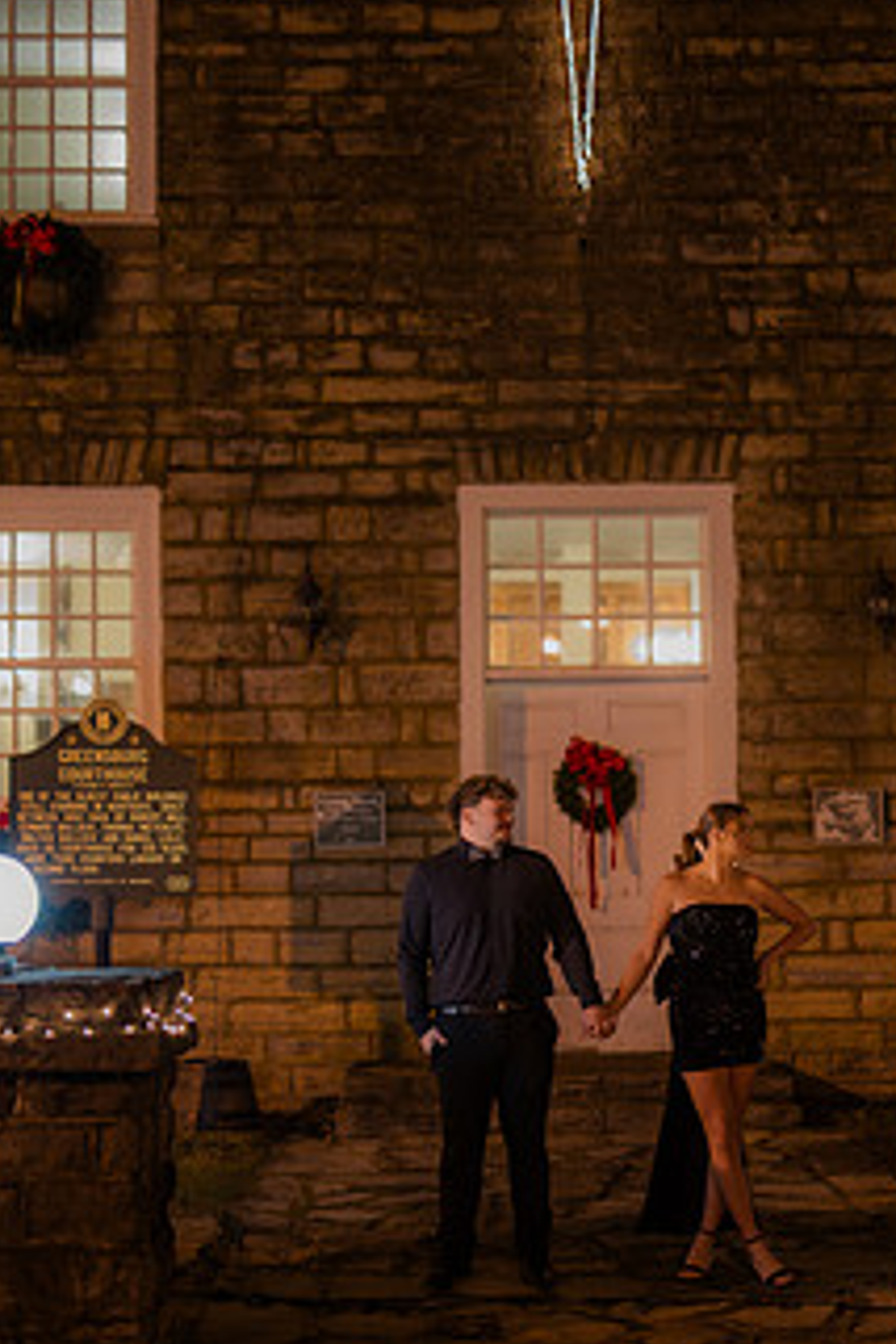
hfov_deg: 19.4
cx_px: 611
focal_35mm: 70
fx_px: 2613
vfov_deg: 28.8
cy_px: 712
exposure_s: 1/100
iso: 2500
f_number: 1.4
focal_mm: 50
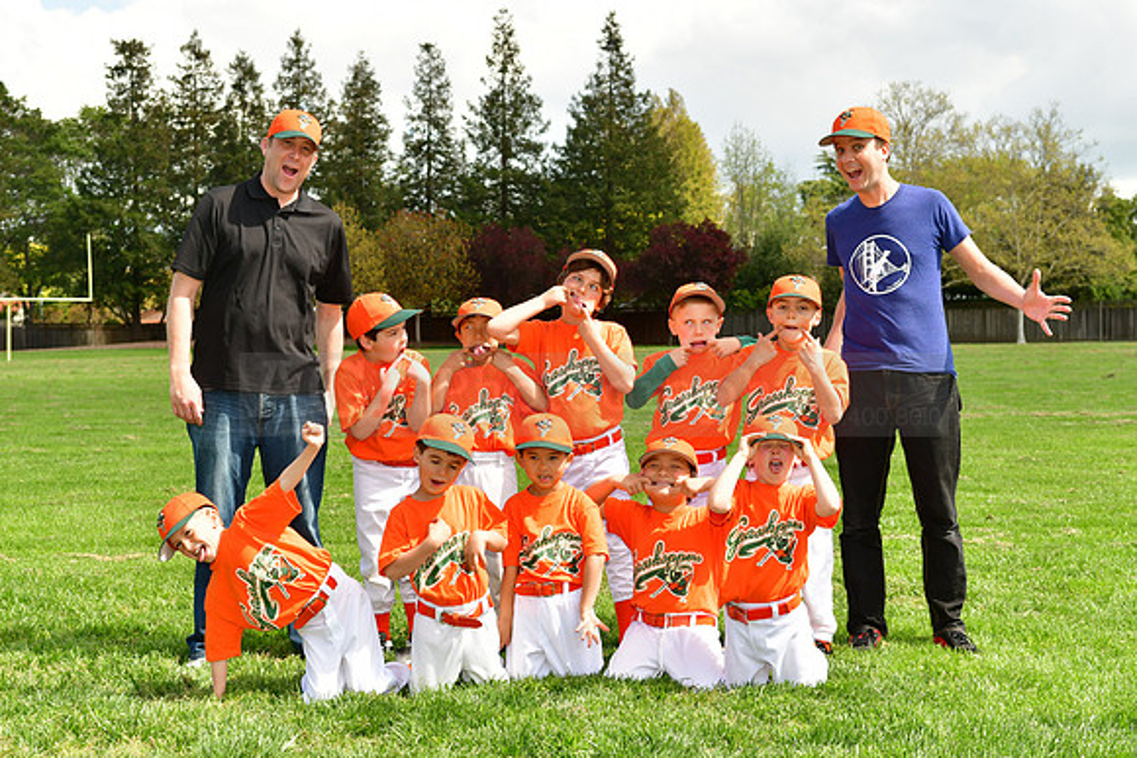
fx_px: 1801
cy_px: 379
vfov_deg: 23.8
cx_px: 568
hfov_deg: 35.0
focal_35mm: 57
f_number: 5
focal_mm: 38
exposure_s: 1/500
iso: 200
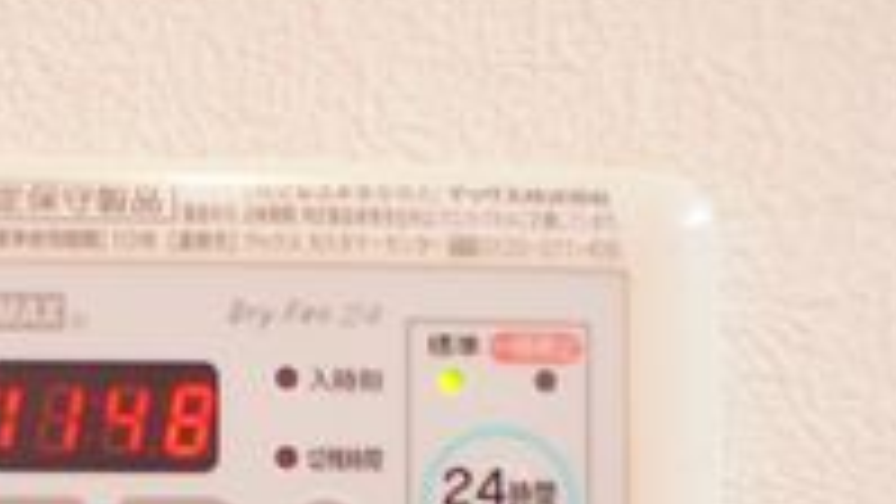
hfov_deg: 32.8
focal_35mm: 63
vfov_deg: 18.1
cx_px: 252
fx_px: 1497
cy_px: 608
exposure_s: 1/30
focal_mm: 16
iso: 400
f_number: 2.8
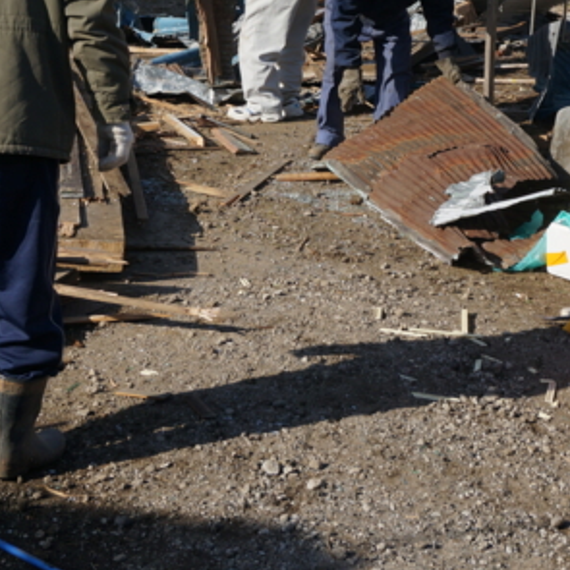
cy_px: 104
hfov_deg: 20.8
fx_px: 1546
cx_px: 400
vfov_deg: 20.6
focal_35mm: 83
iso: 100
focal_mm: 24
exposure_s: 1/400
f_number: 7.1
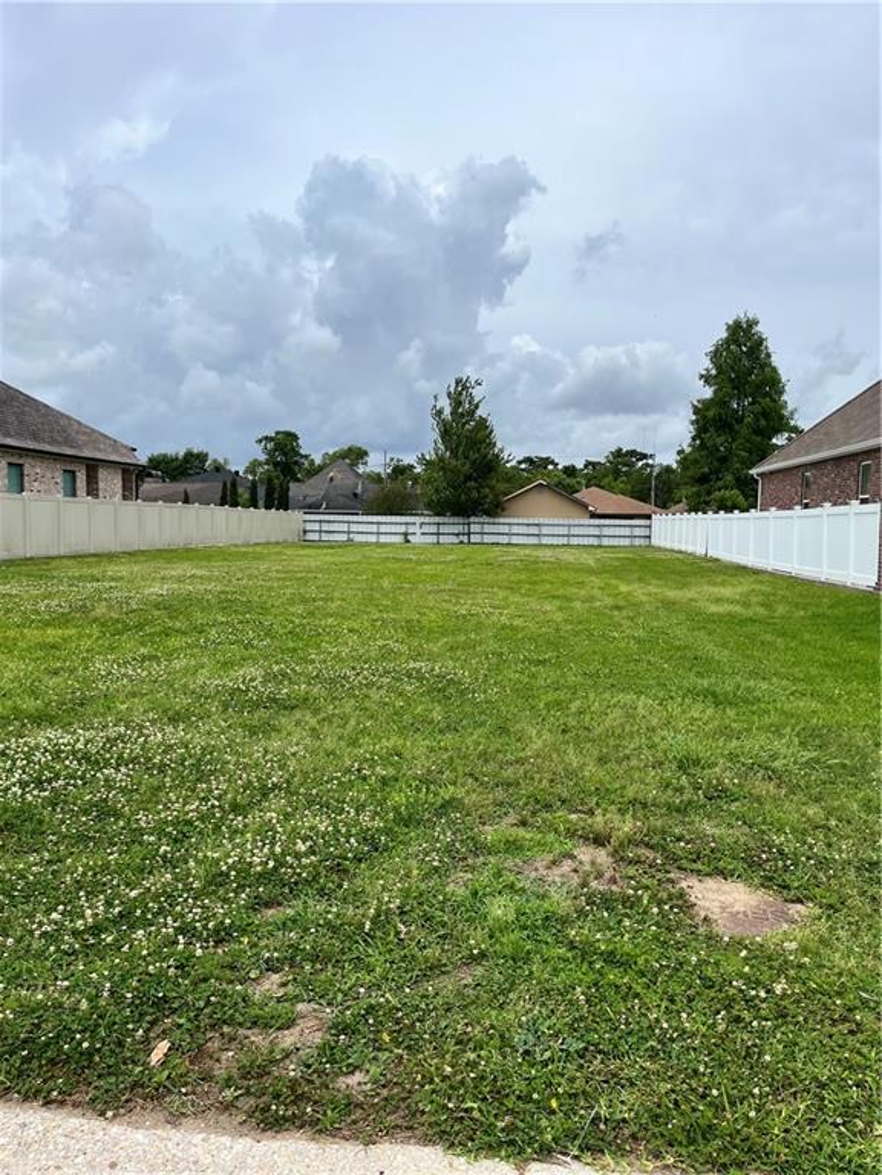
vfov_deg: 67.3
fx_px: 883
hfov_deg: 53.1
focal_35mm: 26
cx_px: 441
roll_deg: -0.5
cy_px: 588
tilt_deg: -5.5
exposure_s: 1/6897
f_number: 1.6
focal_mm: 5.1
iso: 50
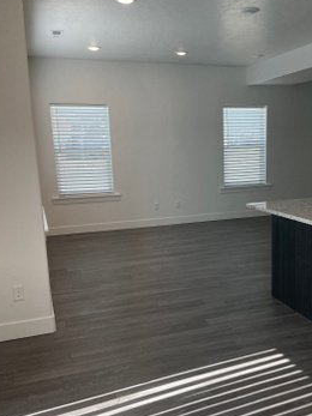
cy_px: 231
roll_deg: +1.7
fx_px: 433
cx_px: 203
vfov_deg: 51.3
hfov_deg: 39.3
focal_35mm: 36
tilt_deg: -10.6
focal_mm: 4.2
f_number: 1.6
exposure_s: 1/265
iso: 32
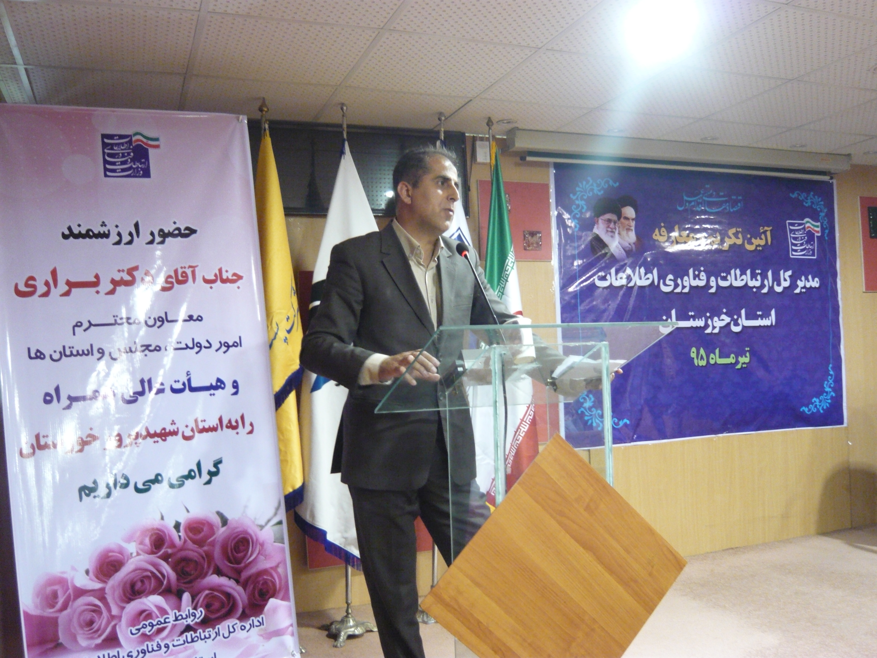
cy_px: 329
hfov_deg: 56.8
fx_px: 811
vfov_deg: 44.2
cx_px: 438
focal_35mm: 32
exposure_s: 1/20
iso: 400
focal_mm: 5.2
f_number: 3
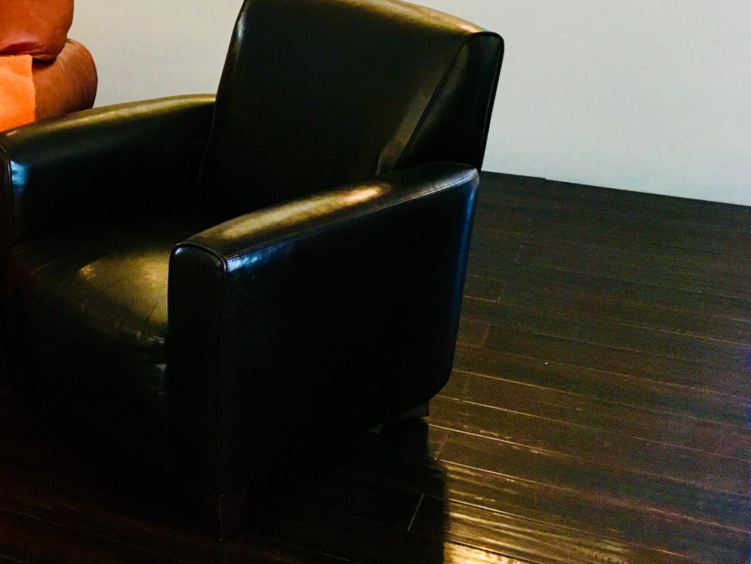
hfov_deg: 29.3
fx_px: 1324
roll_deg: +1.4
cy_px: 43
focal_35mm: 61
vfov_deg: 23.3
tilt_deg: -14.5
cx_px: -21
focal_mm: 4.15
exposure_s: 1/30
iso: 125
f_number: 2.2
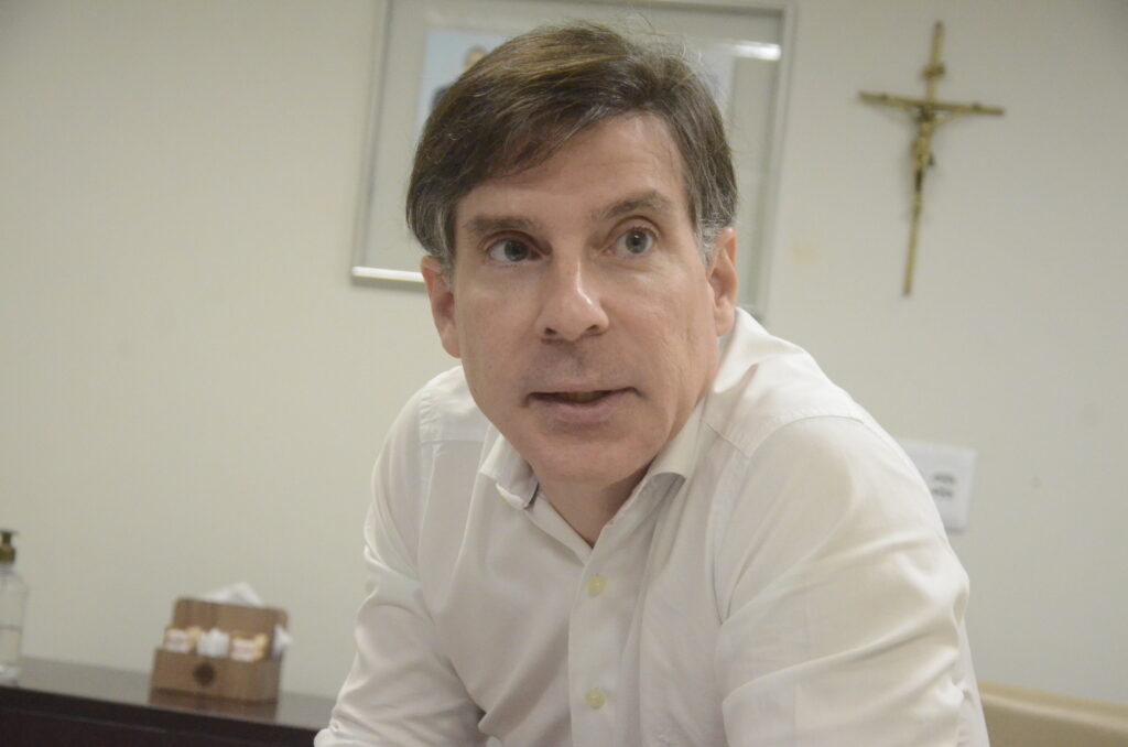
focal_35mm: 72
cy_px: 374
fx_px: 2251
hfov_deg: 28.1
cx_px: 564
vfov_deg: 18.8
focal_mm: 48
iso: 6400
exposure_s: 1/200
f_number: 5.6
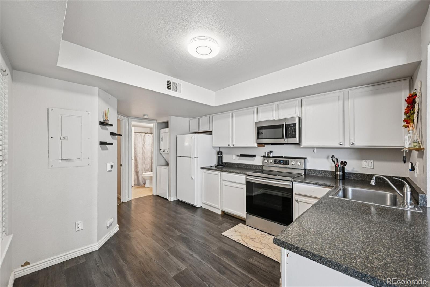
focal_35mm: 14
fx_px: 167
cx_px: 215
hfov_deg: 104.3
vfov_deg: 81.2
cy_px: 144
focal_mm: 14
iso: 400
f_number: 11
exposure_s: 1/5
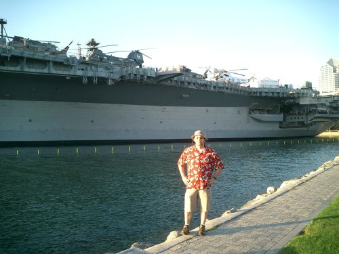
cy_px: 127
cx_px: 170
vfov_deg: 40.7
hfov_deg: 52.6
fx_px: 343
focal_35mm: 35
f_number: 4.2
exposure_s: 1/125
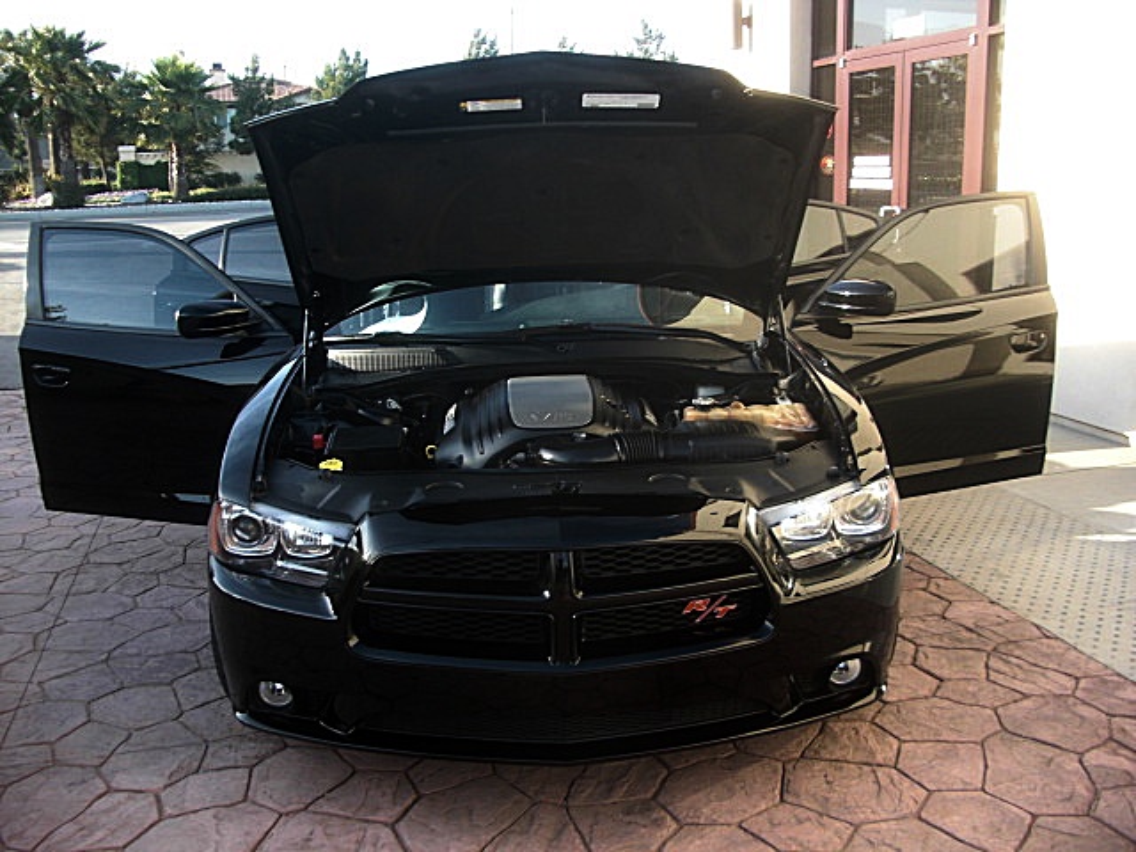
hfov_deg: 51.4
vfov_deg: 39.7
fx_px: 1181
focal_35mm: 36
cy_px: 426
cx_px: 568
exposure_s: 1/100
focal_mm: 6.3
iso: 50
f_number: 2.8
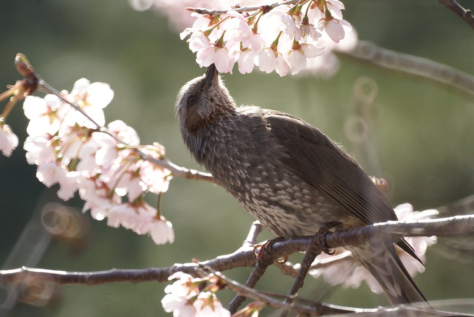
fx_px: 9885
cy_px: 158
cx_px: 237
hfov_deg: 2.7
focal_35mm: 750
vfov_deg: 1.8
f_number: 8
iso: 400
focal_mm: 500
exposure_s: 1/320
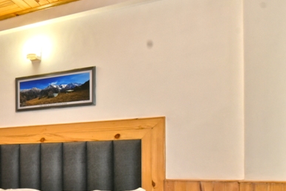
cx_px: -35
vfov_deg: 29.0
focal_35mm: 45
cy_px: 162
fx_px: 358
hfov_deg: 36.3
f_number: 9
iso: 1600
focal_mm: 16
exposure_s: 1/25
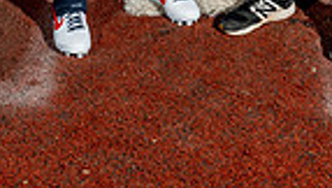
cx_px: 204
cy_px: -265
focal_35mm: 115
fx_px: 1014
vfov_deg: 9.4
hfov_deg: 18.6
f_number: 6.3
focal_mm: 35
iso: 125
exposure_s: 1/250
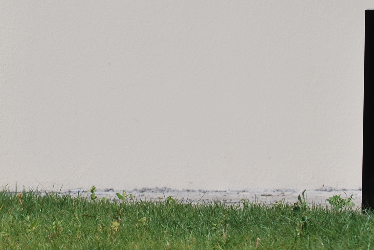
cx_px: 139
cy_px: -35
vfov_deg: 3.6
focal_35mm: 384
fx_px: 3994
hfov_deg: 5.4
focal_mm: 100
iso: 100
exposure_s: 1/640
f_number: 6.3
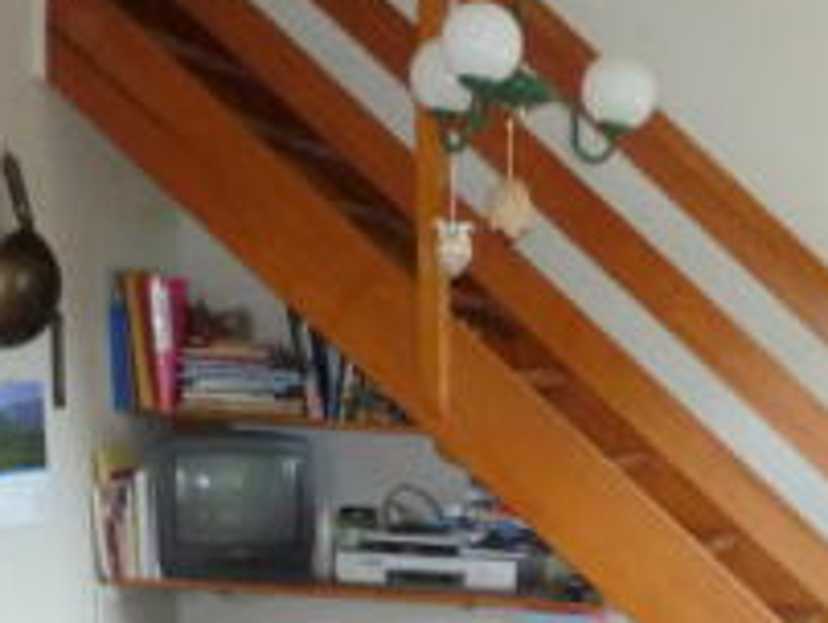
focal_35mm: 72
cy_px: 703
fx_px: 1724
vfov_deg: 19.5
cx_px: 748
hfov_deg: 26.1
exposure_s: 1/30
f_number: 3.3
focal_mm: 4.1
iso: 250
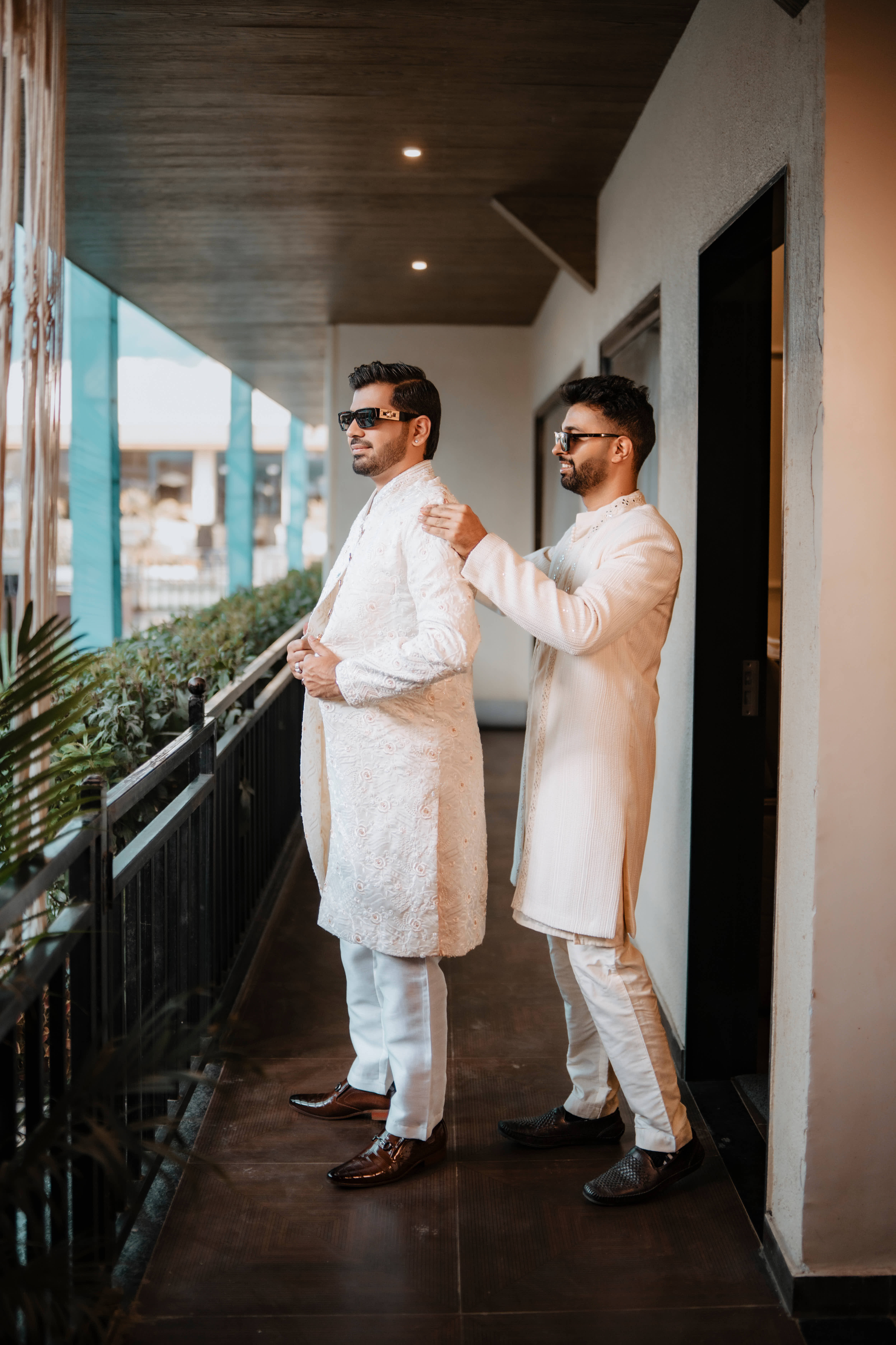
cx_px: 448
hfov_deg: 37.9
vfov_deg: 54.4
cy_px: 672
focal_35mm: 35
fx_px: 1307
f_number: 1.6
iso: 640
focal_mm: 35
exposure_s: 1/1000
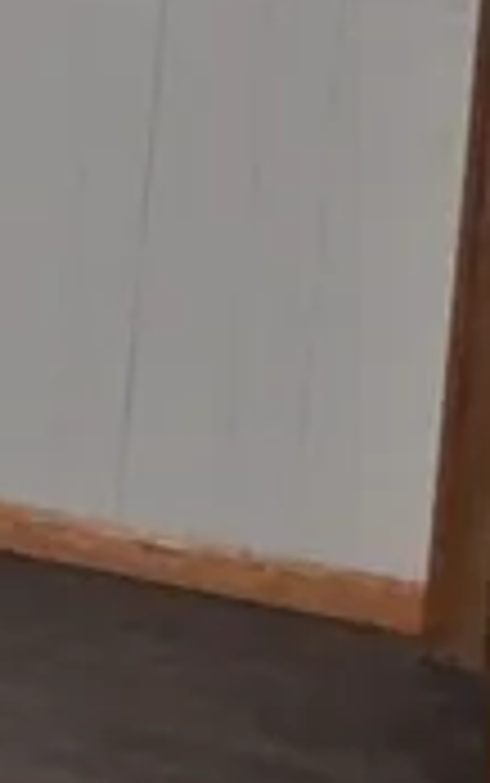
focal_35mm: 143
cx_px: -1528
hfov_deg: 6.9
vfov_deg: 13.8
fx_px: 3050
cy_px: -374
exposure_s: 1/60
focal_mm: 10
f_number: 4
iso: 560
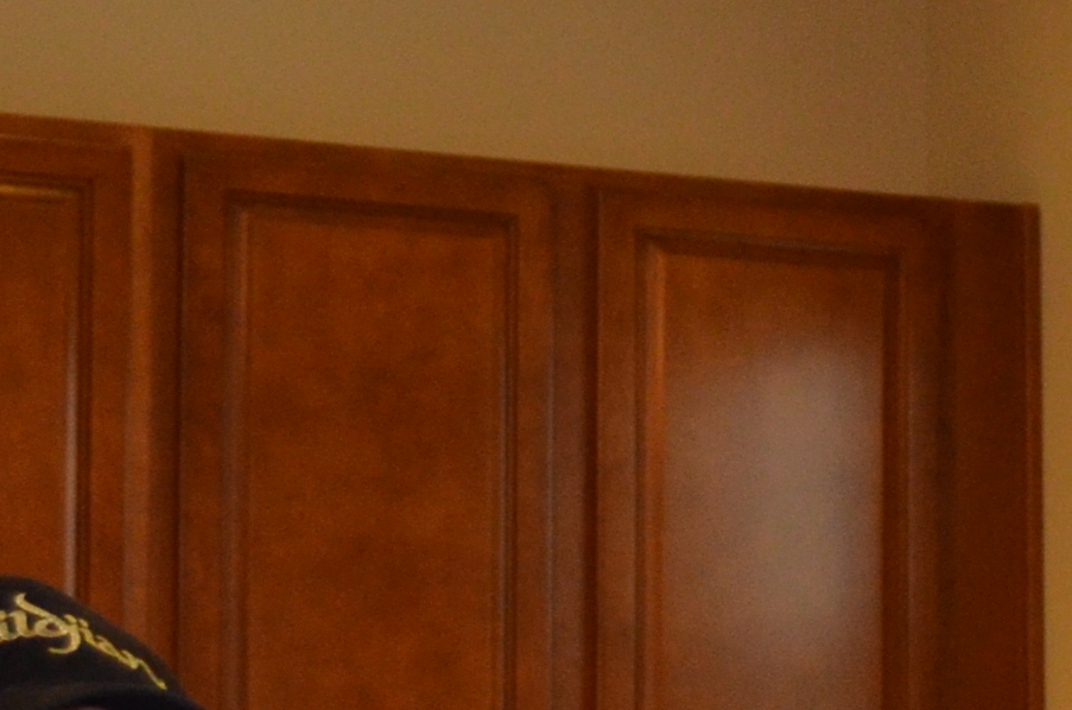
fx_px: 5349
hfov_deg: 9.8
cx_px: 2711
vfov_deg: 7.5
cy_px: 851
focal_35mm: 180
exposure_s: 1/60
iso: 800
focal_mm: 22
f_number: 4
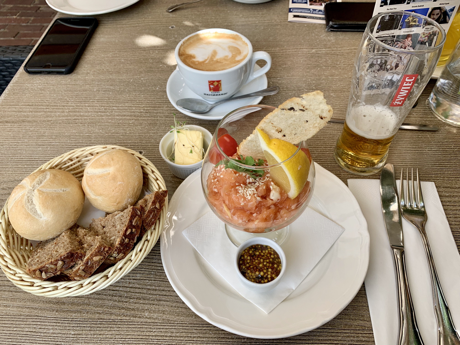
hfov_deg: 67.3
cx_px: 230
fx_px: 346
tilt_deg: -49.1
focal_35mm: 26
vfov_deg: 53.1
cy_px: 172
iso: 25
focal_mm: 4.25
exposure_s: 1/424
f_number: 1.8
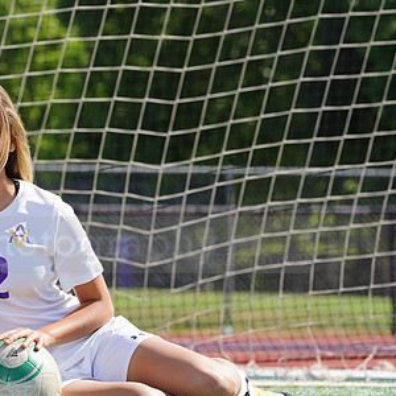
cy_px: 234
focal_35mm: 435
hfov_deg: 4.0
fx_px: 5630
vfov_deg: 4.0
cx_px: 57
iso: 200
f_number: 11
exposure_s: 1/250
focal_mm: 265
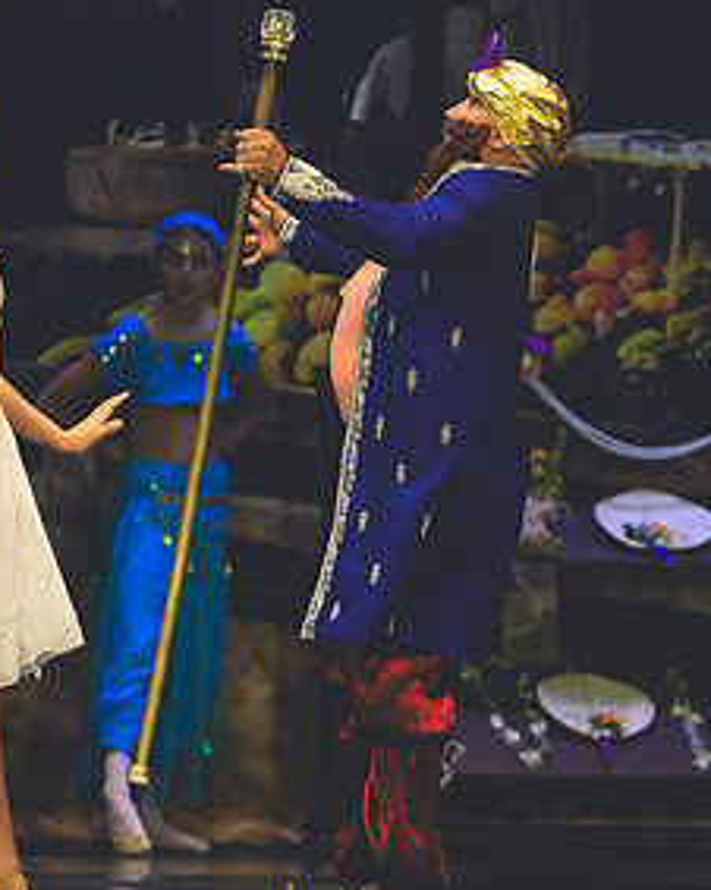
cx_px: 271
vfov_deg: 3.4
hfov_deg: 2.8
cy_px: 525
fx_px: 14799
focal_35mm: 562
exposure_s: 1/500
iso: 1100
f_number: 2.8
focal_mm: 195
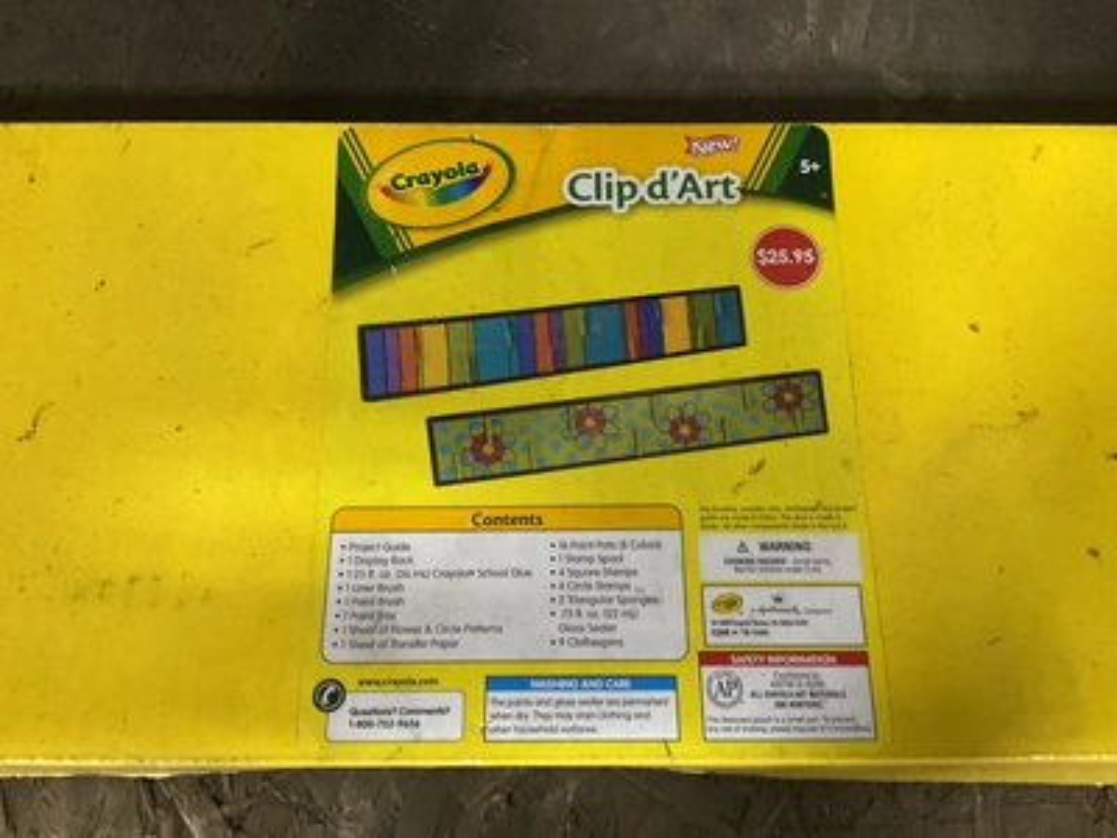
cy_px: 419
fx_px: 936
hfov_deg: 61.7
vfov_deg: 48.2
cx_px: 558
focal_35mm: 29
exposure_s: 1/30
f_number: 1.8
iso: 250
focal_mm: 3
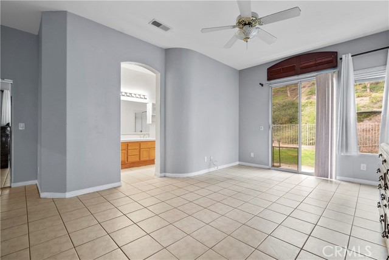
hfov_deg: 96.7
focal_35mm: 16
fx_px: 173
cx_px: 194
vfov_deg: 73.8
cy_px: 130
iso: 250
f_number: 6.3
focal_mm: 16
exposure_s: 1/3
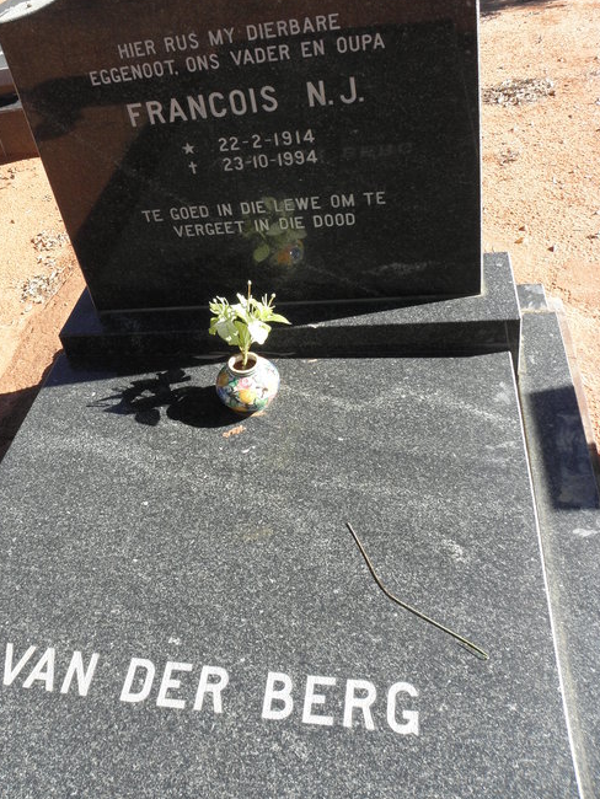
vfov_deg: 56.4
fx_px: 739
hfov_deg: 43.9
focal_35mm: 32
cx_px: 234
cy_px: 318
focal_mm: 4.6
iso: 64
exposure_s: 1/100
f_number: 5.6
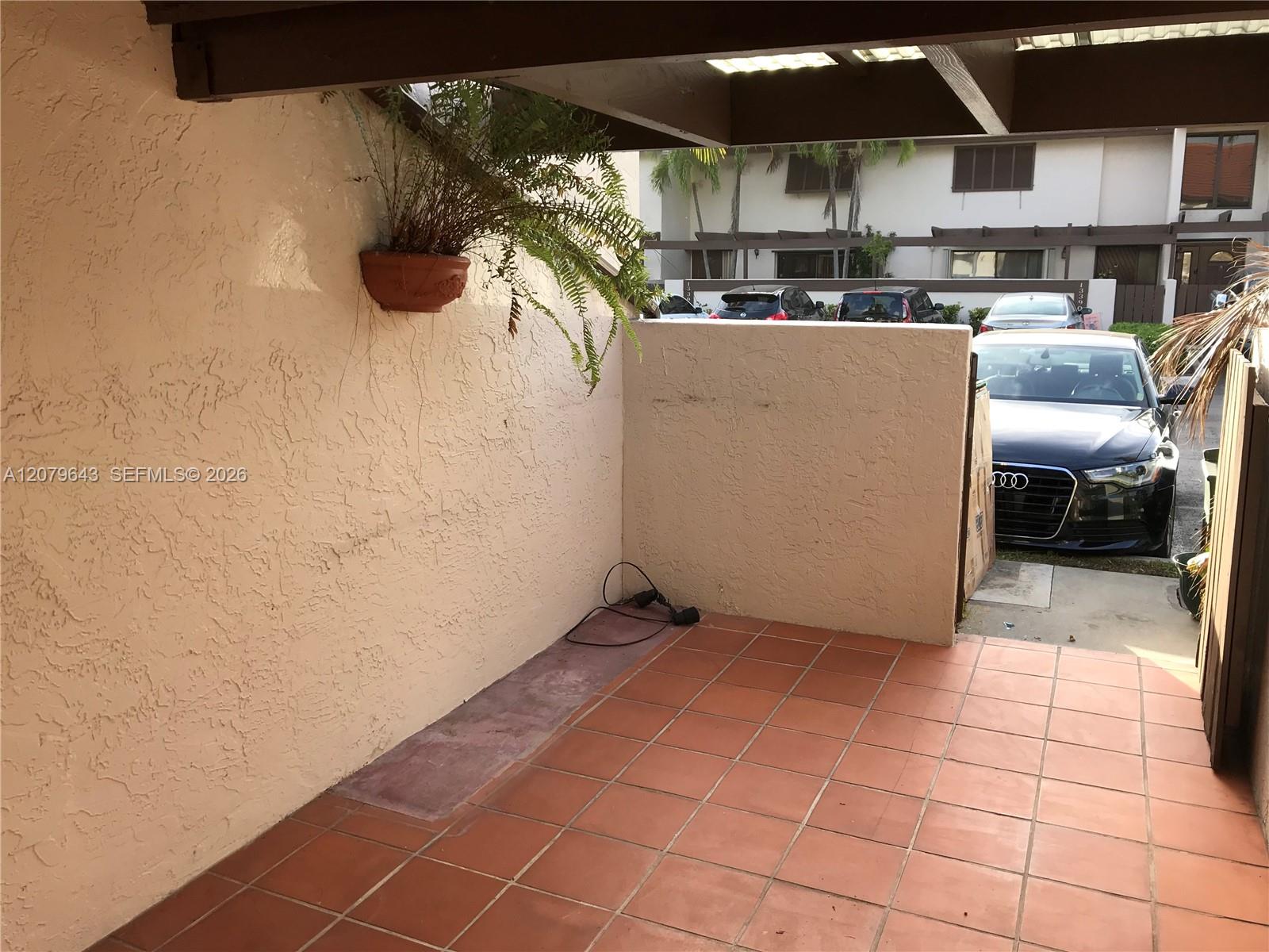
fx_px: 1026
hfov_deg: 63.4
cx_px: 634
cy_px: 476
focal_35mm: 28
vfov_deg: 49.7
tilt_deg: -11.9
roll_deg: +0.2
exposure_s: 1/347
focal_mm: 3.99
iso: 20
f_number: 1.8
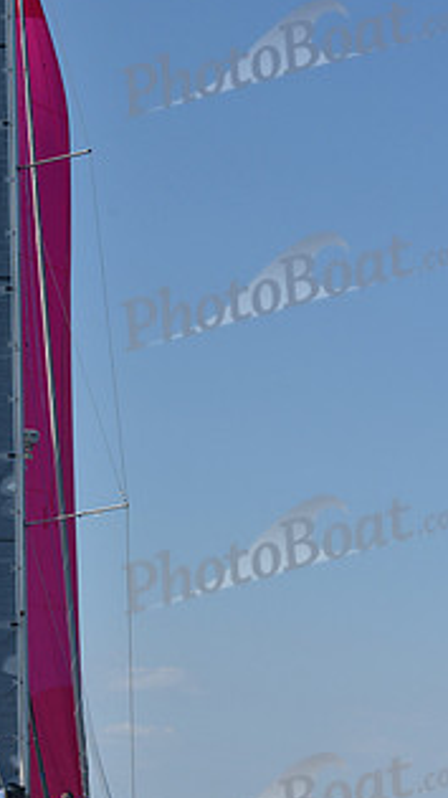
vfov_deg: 15.9
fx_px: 2853
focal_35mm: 135
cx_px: -9
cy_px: 453
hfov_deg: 8.9
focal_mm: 70
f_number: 9
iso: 320
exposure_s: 1/1250
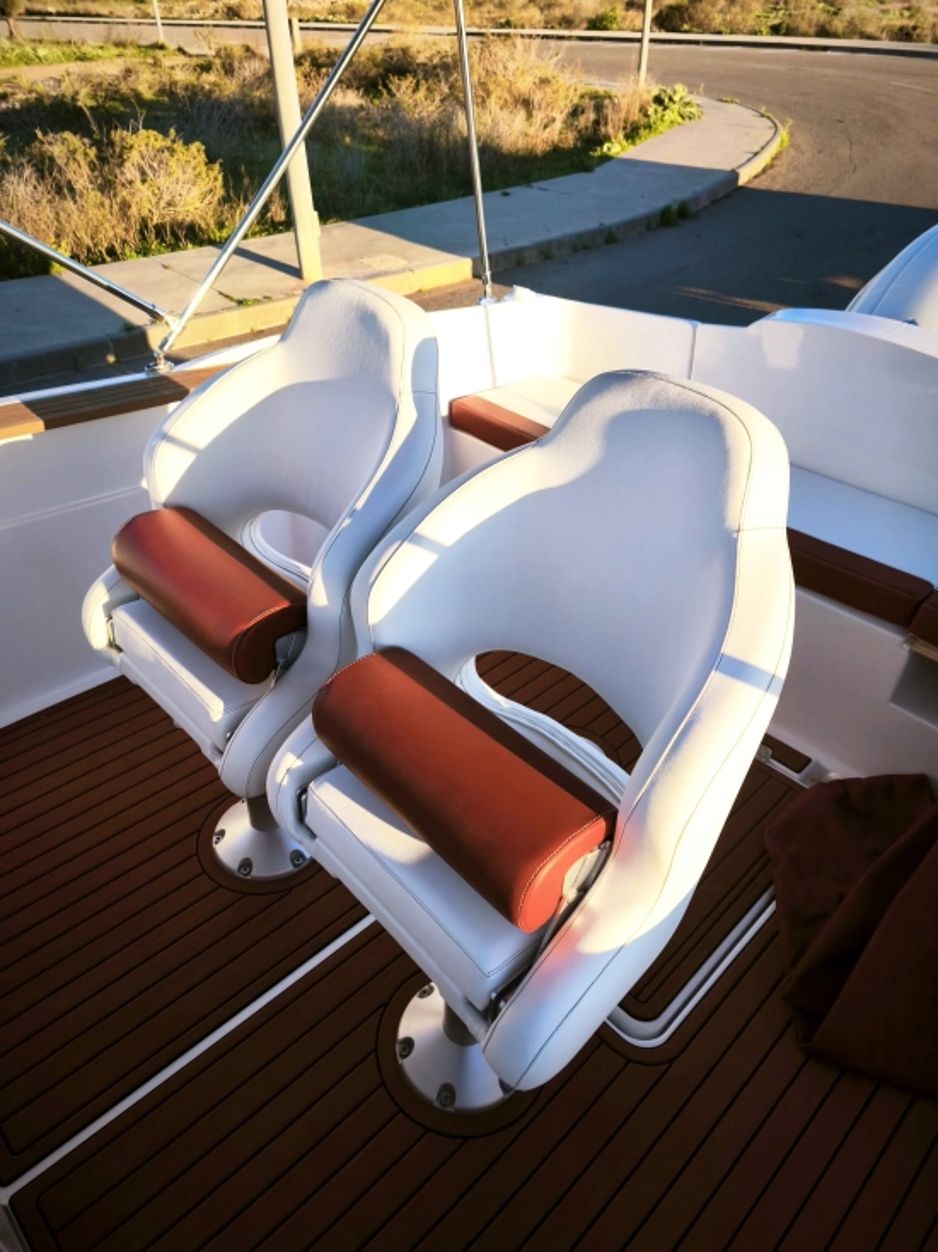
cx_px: 469
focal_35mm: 23
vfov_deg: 73.9
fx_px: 831
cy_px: 626
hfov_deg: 58.9
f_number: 1.7
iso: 80
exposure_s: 1/1239
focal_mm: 5.35
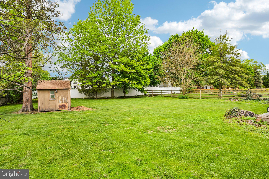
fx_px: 149
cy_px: 90
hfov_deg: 84.0
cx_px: 134
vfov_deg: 61.9
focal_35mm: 20
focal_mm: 20
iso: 100
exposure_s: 1/80
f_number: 8
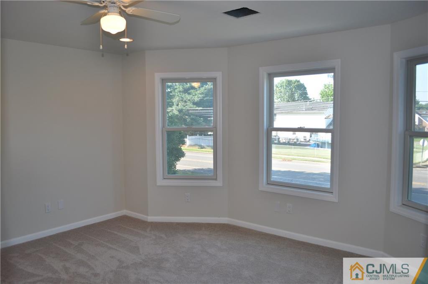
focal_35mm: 27
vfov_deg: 47.8
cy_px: 142
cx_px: 214
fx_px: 320
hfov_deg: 67.5
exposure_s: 1/200
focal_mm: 18
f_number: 4
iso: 200
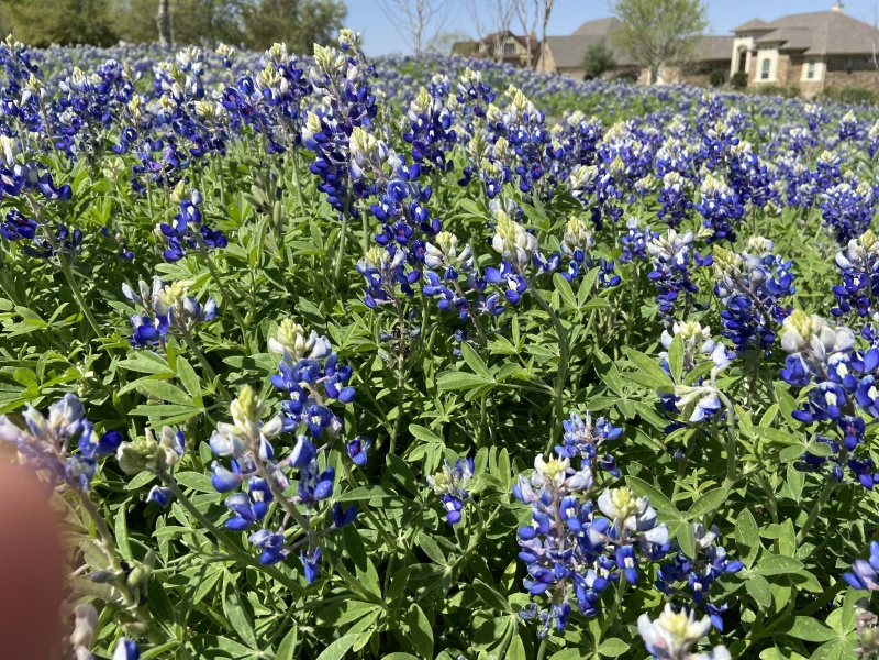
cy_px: 330
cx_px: 440
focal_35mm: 26
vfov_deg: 53.1
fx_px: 660
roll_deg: +0.9
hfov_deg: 67.3
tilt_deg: -19.4
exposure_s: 1/2183
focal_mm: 4.25
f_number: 1.8
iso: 32
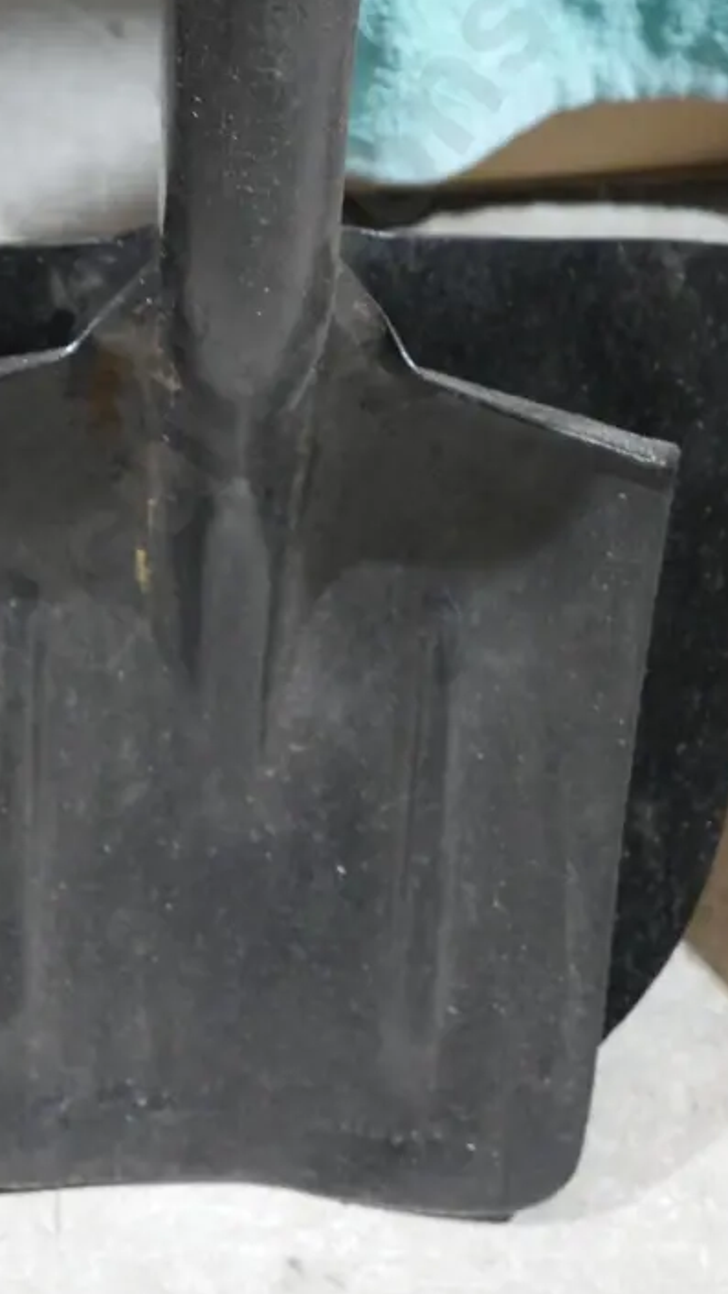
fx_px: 4016
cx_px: 228
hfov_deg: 10.3
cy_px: 396
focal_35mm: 117
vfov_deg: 18.2
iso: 3200
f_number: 5.5
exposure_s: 1/80
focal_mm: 37
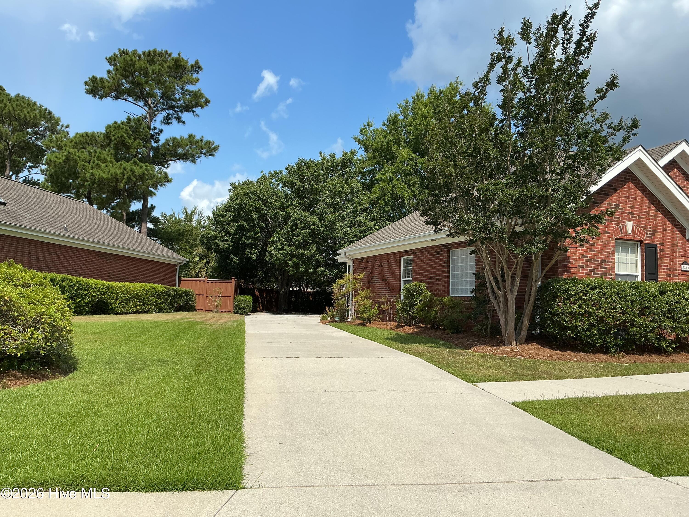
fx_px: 577
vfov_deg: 48.2
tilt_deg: +4.7
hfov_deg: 61.7
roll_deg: -0.8
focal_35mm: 29
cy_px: 258
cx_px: 344
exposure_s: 1/2227
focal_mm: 3
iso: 25
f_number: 1.8
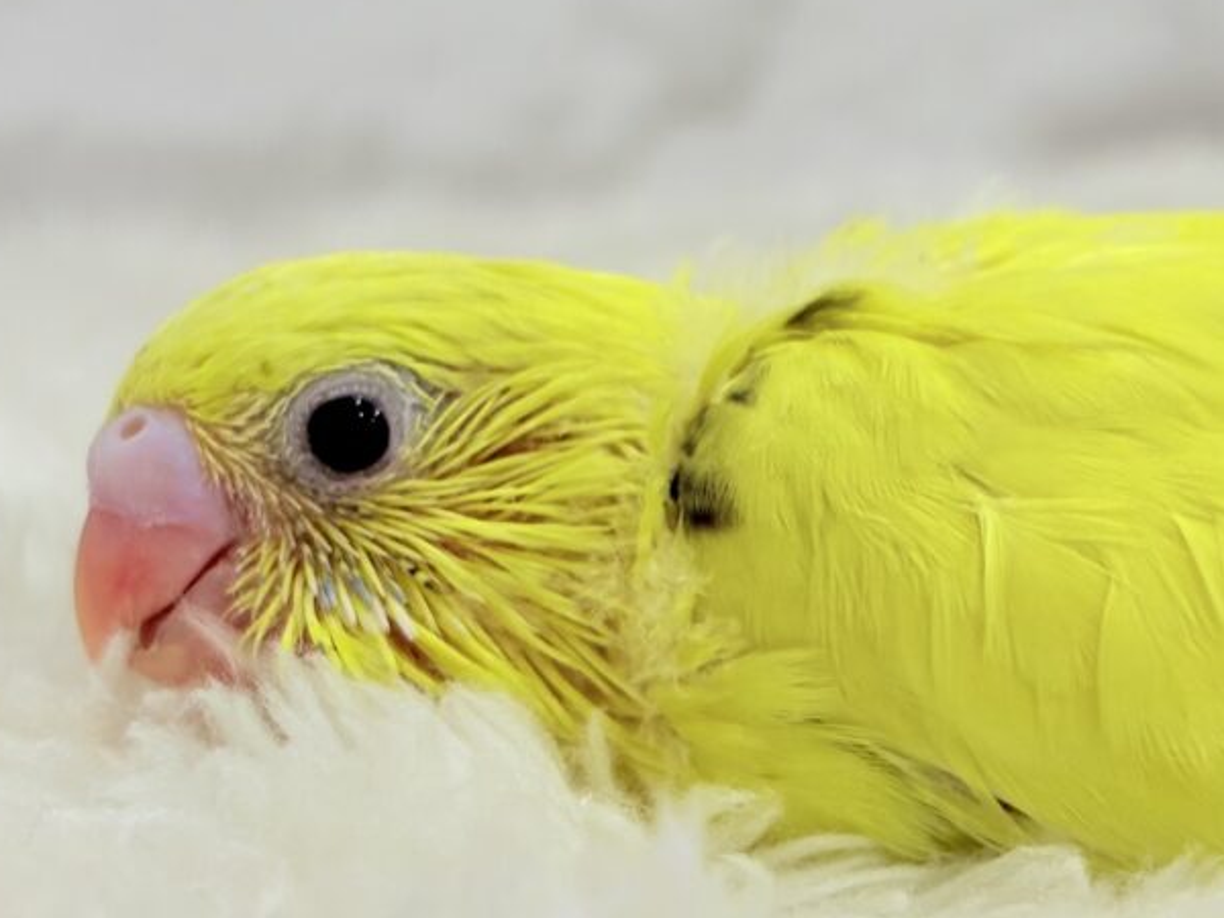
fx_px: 3677
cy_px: 467
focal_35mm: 104
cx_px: 771
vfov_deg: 14.2
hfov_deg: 18.9
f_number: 1.6
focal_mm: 5.96
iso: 100
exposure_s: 1/200
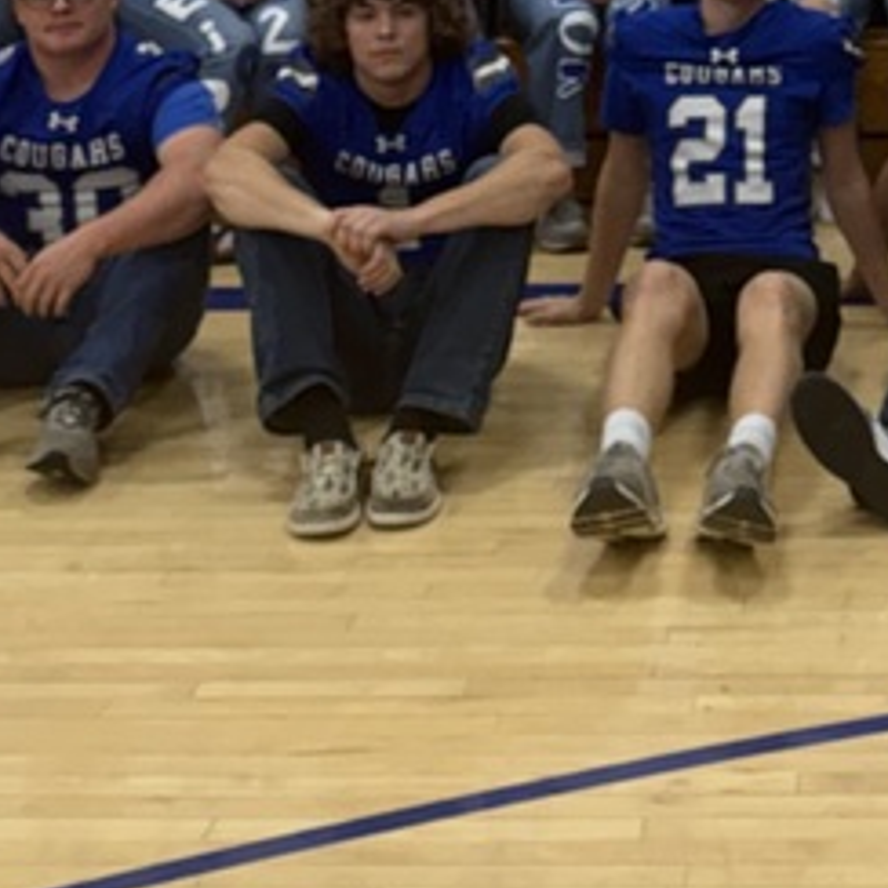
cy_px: -255
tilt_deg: -3.4
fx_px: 2583
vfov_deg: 18.2
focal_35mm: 89
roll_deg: +0.2
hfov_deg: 19.1
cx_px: 841
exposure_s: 1/120
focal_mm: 6.76
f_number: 1.78
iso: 160
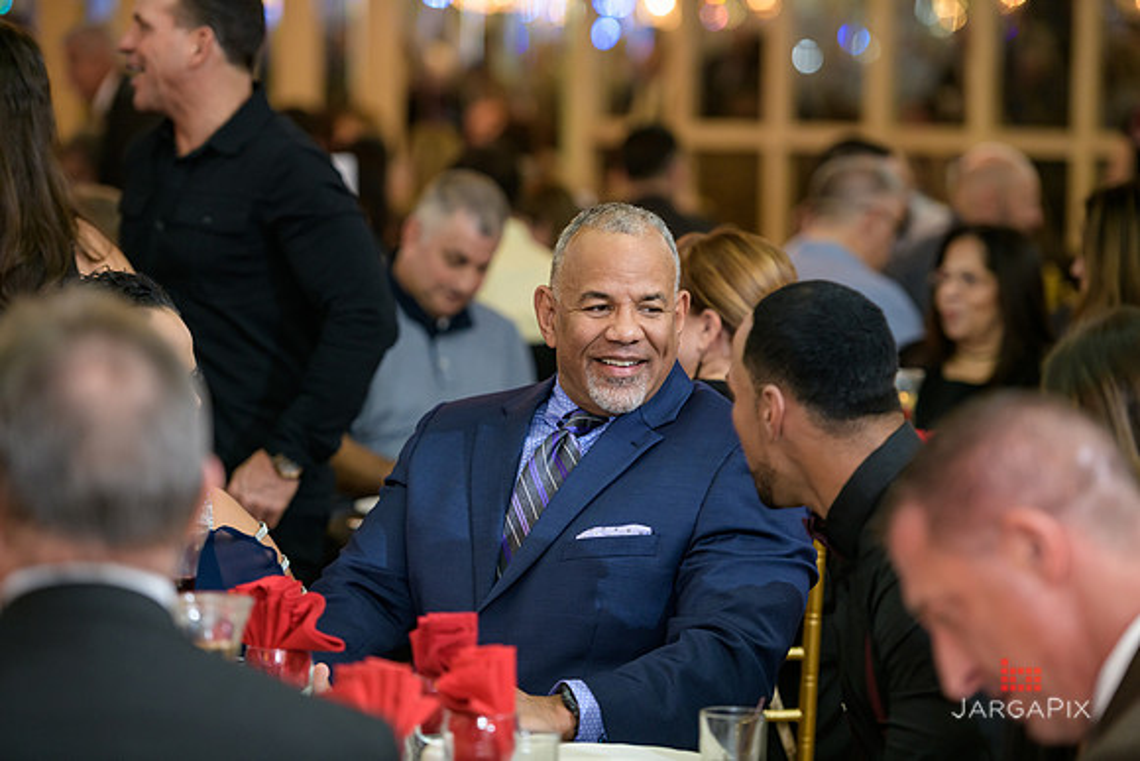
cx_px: 570
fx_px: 4276
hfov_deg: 15.2
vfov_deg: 10.2
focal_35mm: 135
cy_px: 380
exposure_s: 1/125
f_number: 3.2
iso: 400
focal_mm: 135
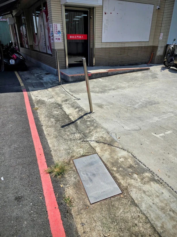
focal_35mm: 23
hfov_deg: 58.9
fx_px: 157
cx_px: 88
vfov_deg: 73.9
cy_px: 118
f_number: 1.7
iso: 12
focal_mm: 6.3
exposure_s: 1/1102
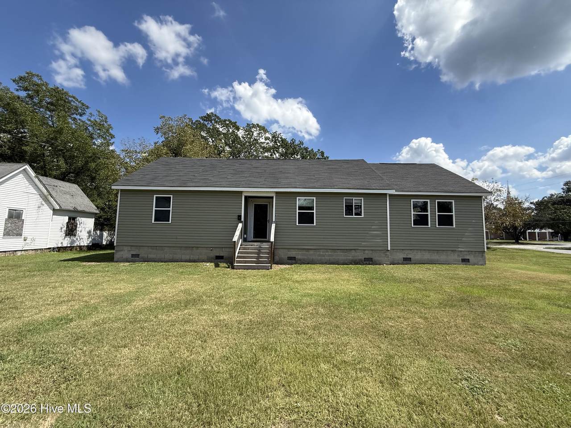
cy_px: 214
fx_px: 231
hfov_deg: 102.1
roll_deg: -2.6
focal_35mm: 14
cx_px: 286
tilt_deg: +4.9
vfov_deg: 85.7
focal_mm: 2.22
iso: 64
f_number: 2.2
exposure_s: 1/1901
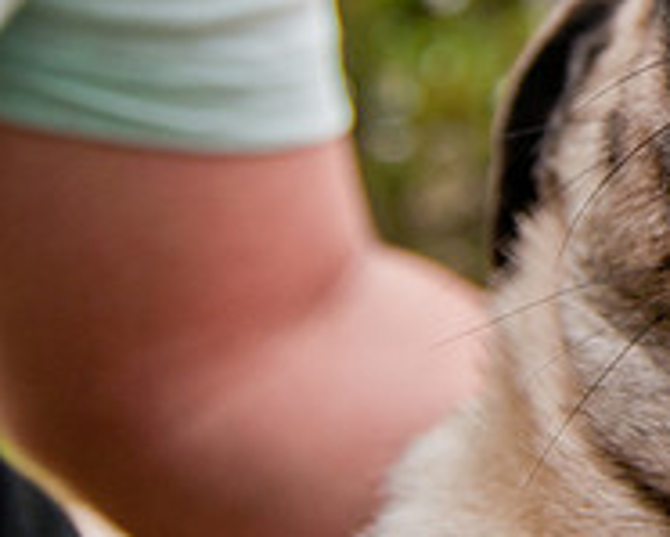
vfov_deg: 20.2
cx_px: 983
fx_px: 1477
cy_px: 56
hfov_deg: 21.7
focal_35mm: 74
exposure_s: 1/800
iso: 200
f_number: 2.8
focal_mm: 17
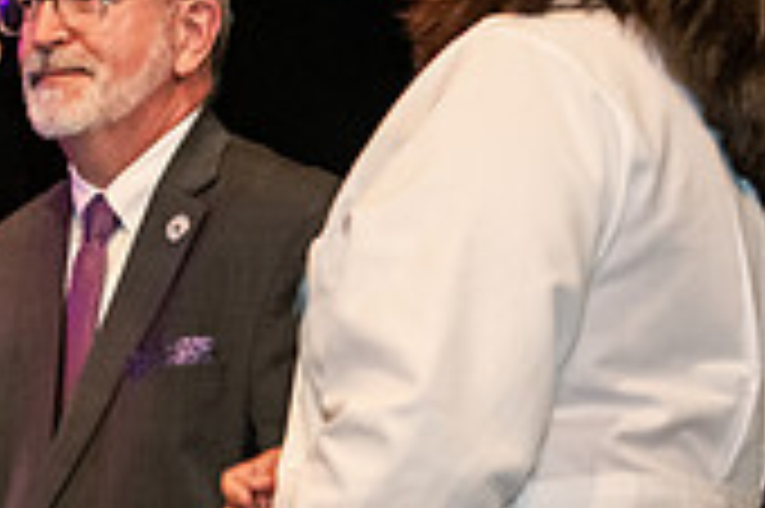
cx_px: 130
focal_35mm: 239
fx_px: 5074
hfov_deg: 8.6
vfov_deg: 5.7
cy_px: 263
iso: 3200
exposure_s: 1/200
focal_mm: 70
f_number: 3.5
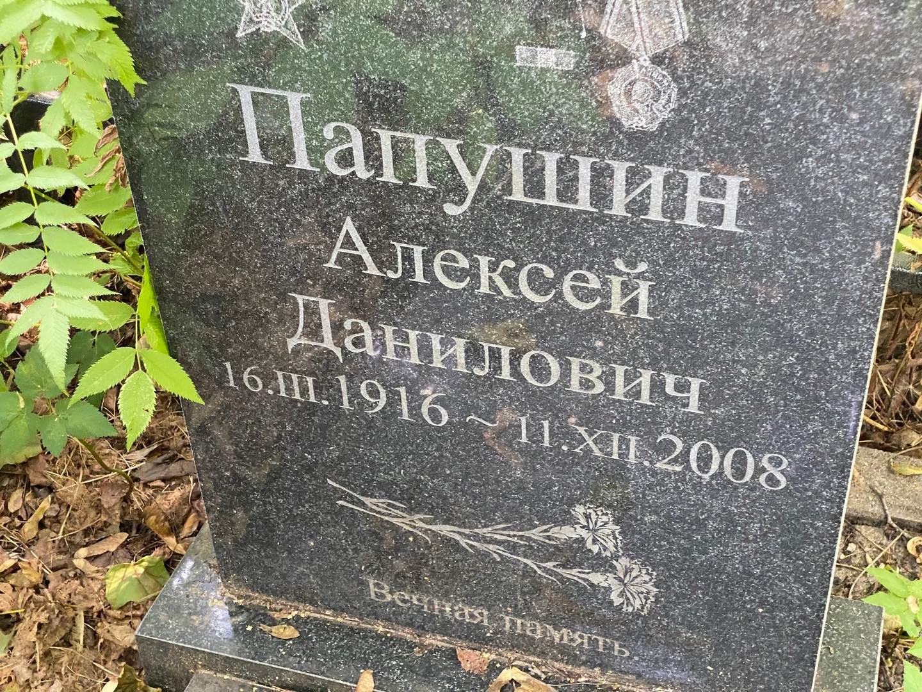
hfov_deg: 36.8
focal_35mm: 52
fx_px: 1385
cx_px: 461
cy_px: 346
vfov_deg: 28.0
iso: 400
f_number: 2
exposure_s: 1/60
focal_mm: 6
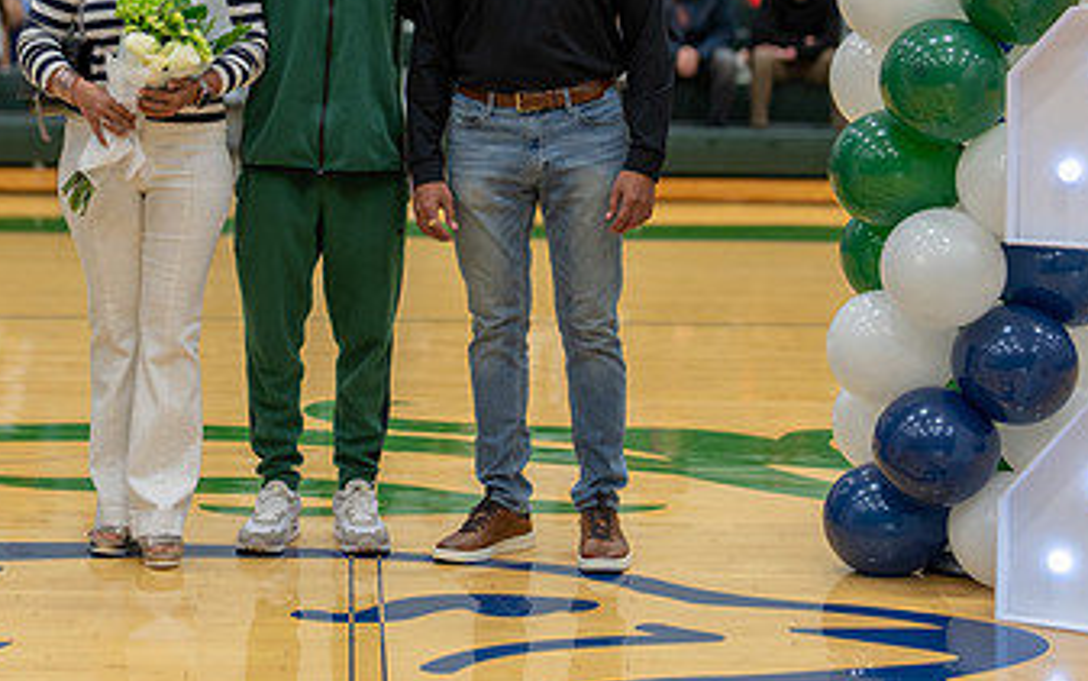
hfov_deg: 21.9
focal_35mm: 94
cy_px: 48
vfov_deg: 13.8
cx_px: 316
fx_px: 2789
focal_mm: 50
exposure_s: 1/400
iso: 320
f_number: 1.2
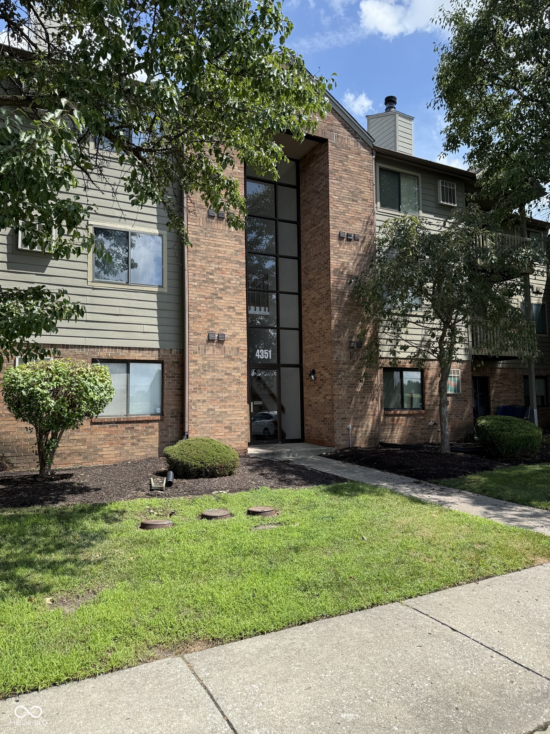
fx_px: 508
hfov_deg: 56.8
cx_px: 275
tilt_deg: +4.6
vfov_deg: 71.6
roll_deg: +0.3
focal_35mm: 24
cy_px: 367
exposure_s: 1/2299
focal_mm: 6.76
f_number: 1.78
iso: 80
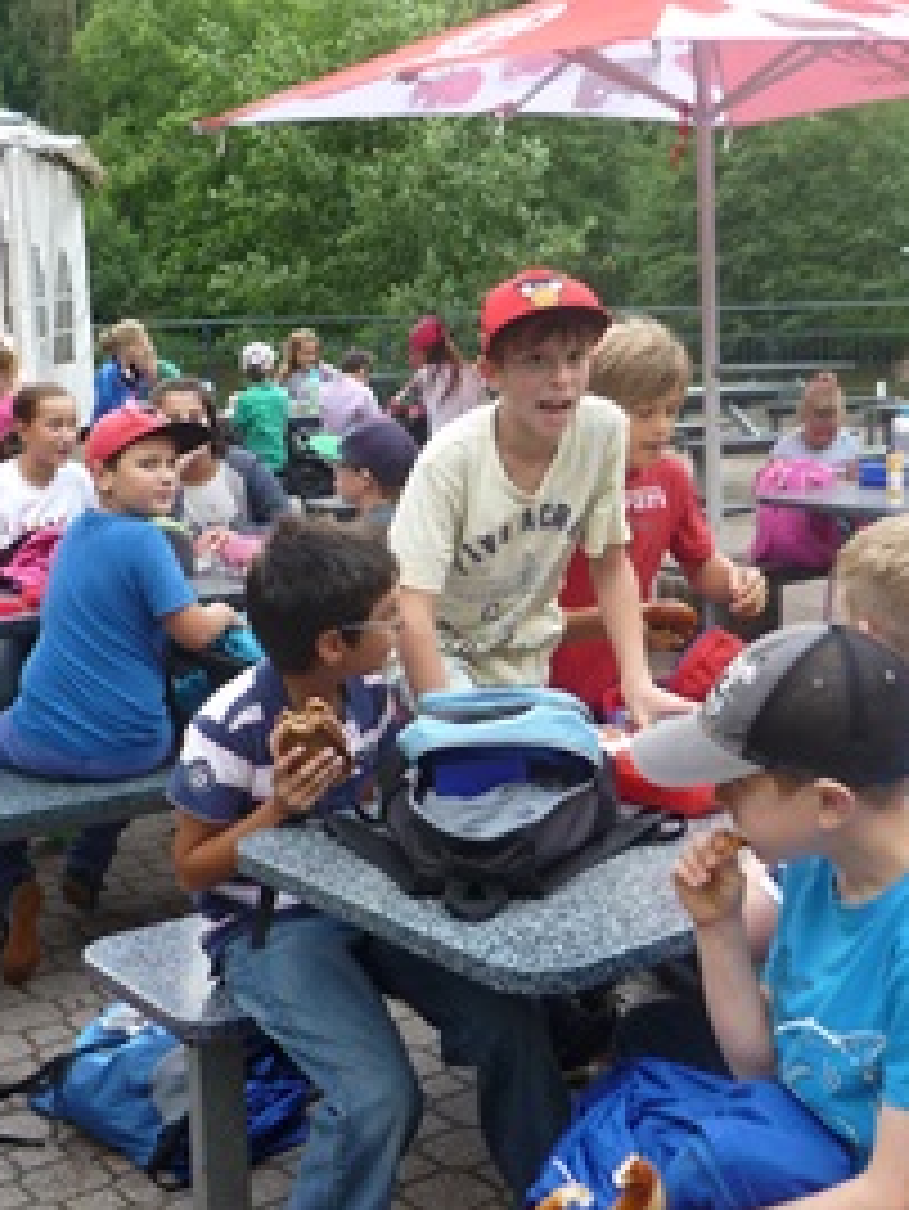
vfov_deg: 38.9
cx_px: 544
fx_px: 1714
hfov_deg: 29.6
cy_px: 558
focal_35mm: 49
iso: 100
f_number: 2.8
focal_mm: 5.5
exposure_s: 1/200
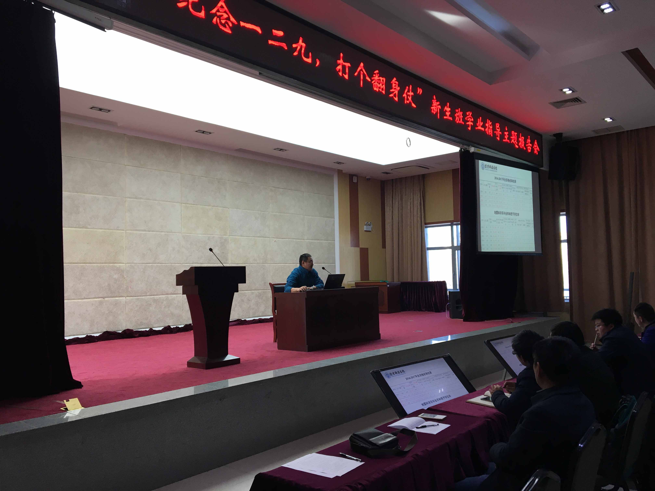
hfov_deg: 61.7
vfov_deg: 48.2
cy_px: 246
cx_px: 328
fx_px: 549
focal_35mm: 29
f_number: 2.2
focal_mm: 4.15
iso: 25
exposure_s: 1/33
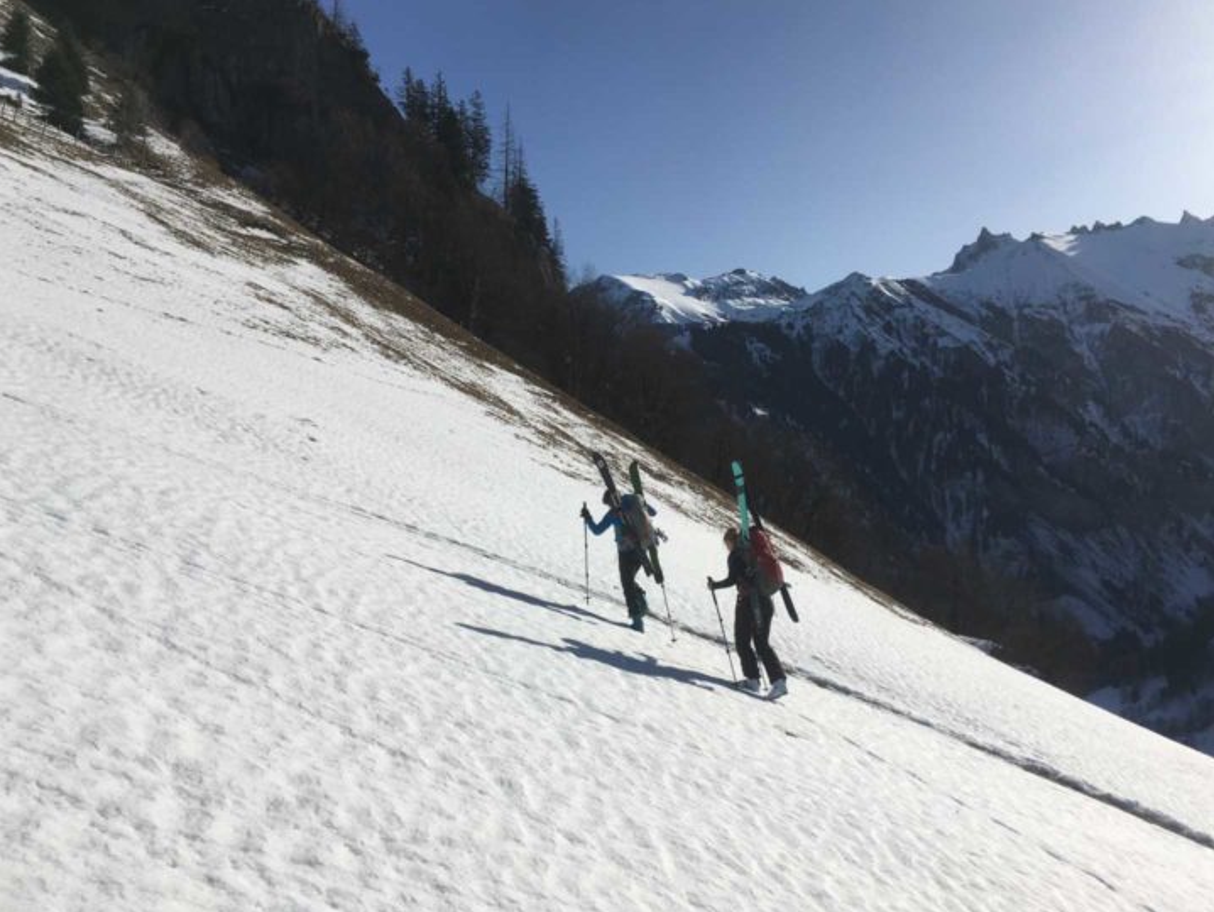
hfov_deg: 58.3
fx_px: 1088
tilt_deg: +3.5
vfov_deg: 45.4
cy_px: 431
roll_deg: +1.4
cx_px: 622
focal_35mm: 31
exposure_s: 1/4274
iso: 25
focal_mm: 4.15
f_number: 2.2
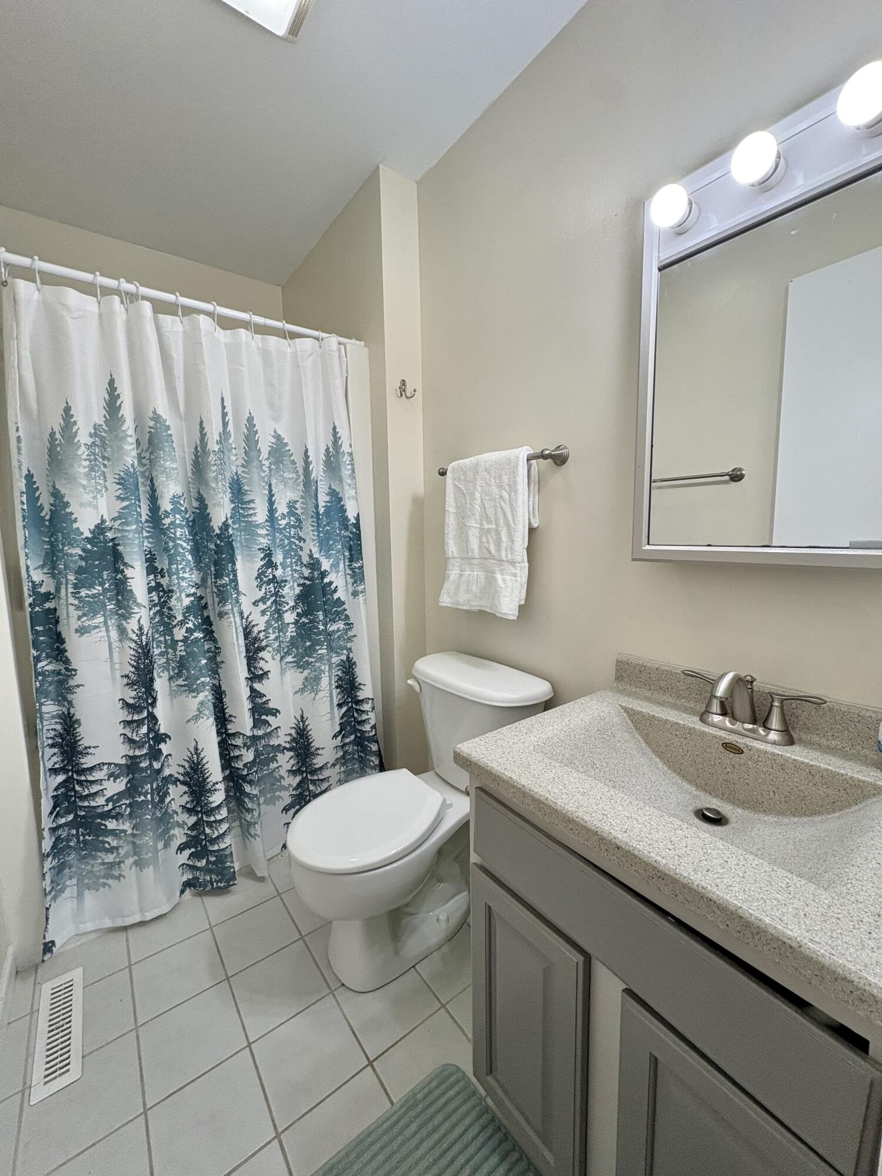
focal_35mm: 14
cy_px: 588
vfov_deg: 102.1
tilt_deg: -6.8
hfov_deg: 85.7
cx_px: 441
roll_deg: +1.1
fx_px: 476
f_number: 2.2
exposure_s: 1/120
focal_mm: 2.22
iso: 200
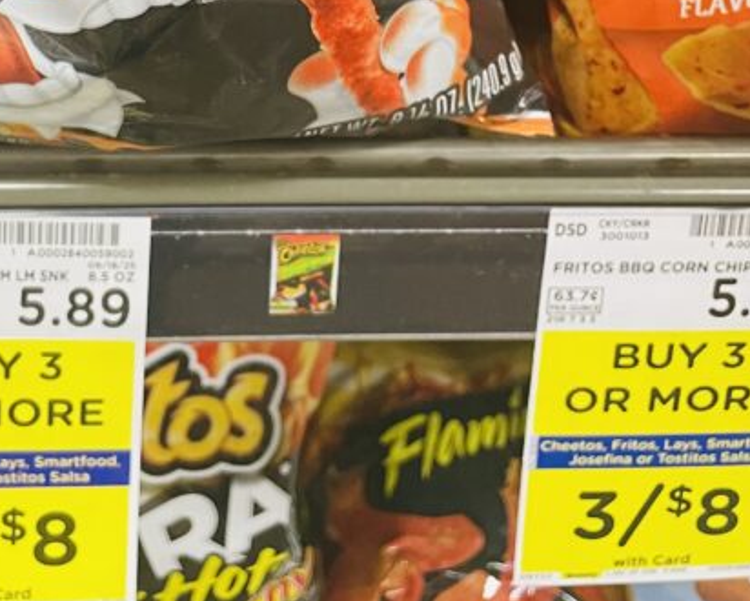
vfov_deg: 21.8
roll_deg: -0.7
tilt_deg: -36.1
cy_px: -182
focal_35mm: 63
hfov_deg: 29.1
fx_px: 1399
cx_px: 117
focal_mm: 4.2
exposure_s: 1/60
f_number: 1.6
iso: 200
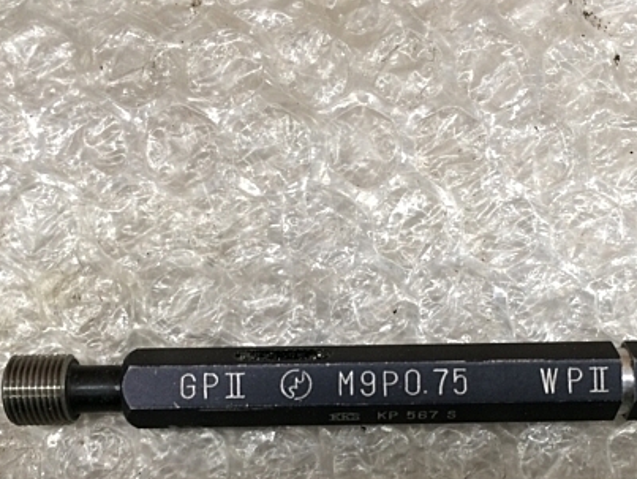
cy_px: 364
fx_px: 847
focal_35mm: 46
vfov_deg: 31.0
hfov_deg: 41.0
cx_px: 381
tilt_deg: -81.0
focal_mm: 4.15
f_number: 2.2
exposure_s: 1/30
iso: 80
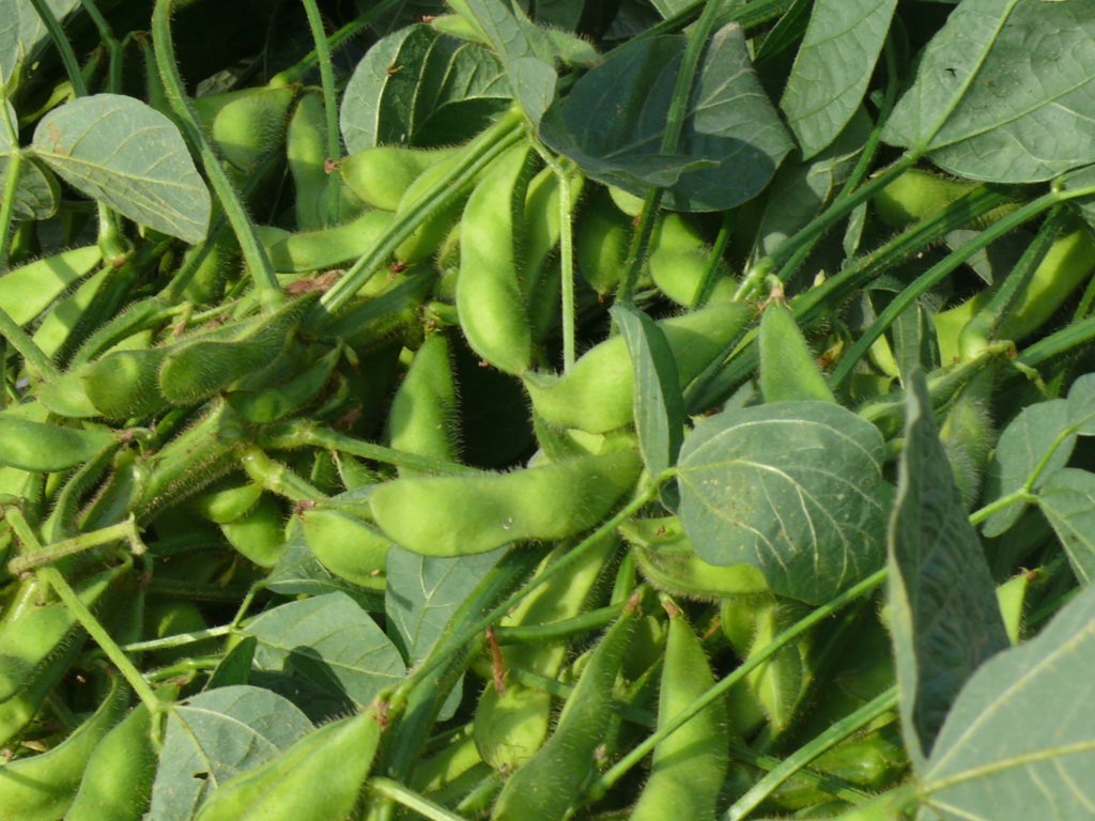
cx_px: 548
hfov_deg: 19.1
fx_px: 3258
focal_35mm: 103
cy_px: 410
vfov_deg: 14.4
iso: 100
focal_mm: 15.3
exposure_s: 1/250
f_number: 5.6
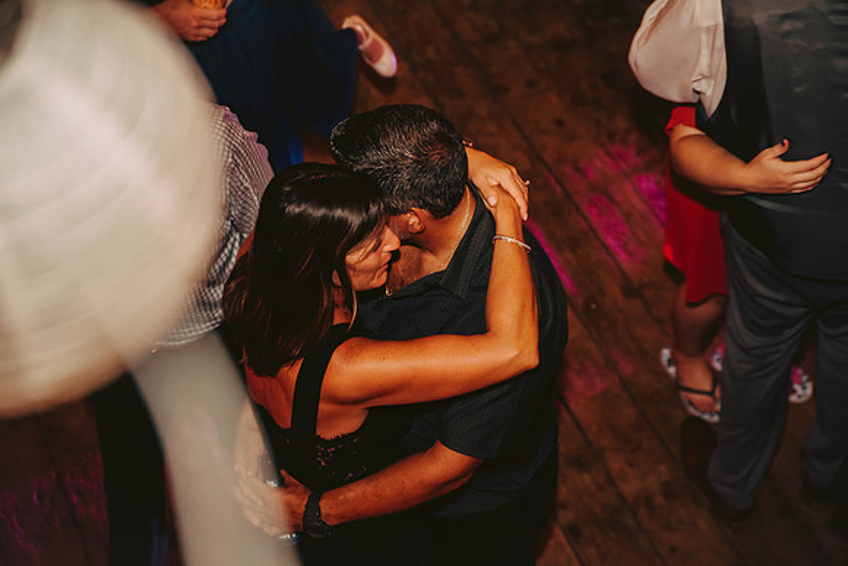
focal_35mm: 75
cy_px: 283
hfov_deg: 27.0
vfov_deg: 18.2
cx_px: 424
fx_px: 1767
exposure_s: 1/125
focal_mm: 75
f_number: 2.8
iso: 1250
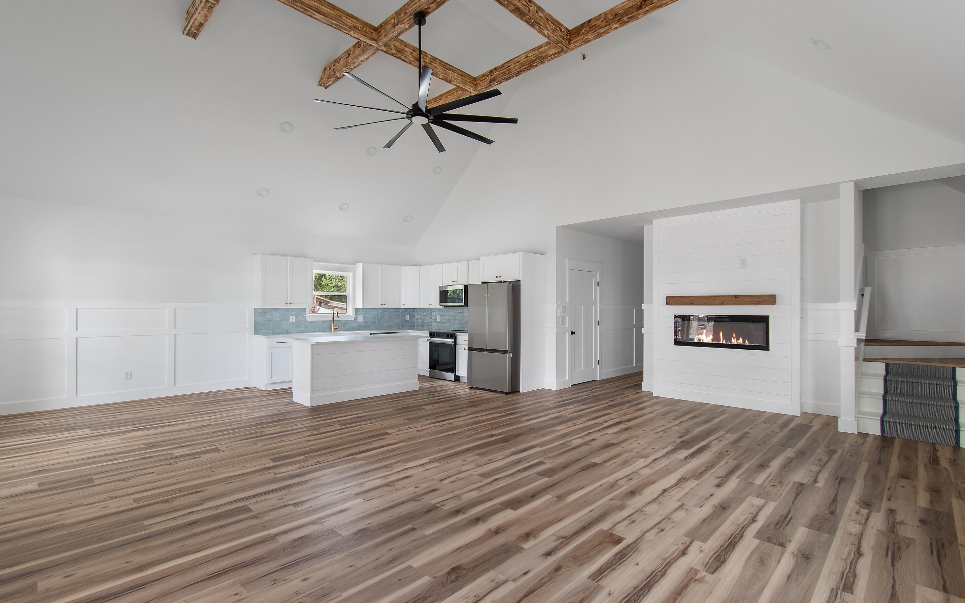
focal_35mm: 16
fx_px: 421
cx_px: 497
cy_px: 308
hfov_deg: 97.8
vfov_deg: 71.3
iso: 100
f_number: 4.5
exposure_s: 1/20
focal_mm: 10
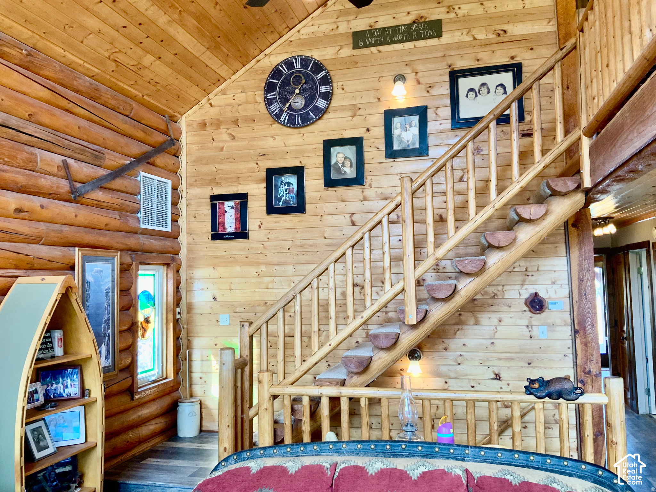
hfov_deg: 61.7
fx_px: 550
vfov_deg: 48.2
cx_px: 328
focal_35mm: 29
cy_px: 246
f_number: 1.8
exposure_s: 1/60
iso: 50
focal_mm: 3
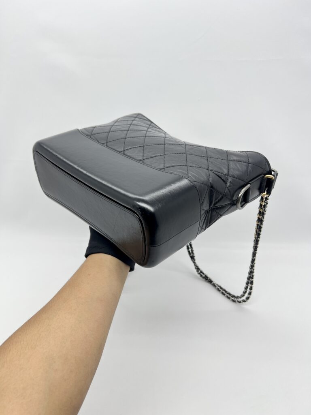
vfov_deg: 67.3
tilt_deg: -25.8
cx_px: 156
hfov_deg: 53.1
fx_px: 311
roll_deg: +0.5
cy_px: 208
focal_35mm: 26
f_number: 1.5
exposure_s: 1/100
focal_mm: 5.7
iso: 32
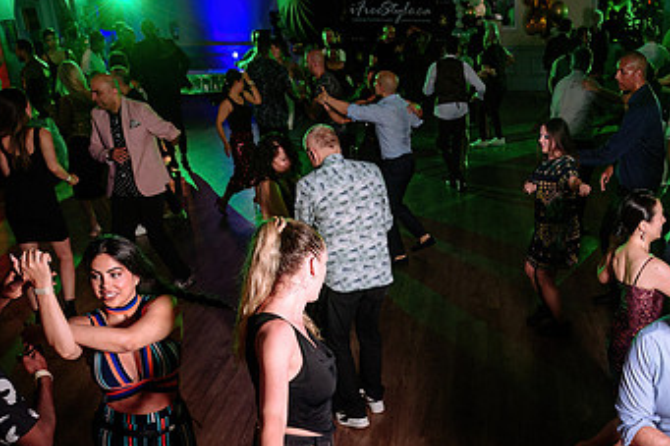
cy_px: 415
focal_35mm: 45
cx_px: 486
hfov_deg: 42.5
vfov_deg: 28.5
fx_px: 837
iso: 800
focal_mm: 24
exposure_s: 1/100
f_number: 3.2
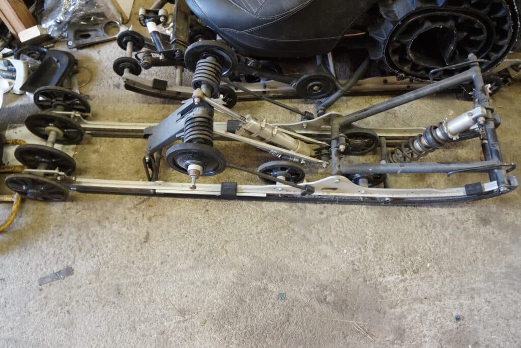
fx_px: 391
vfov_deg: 47.9
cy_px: 174
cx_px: 260
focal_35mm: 27
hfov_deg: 67.4
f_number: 3.5
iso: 3200
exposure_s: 1/60
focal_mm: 18
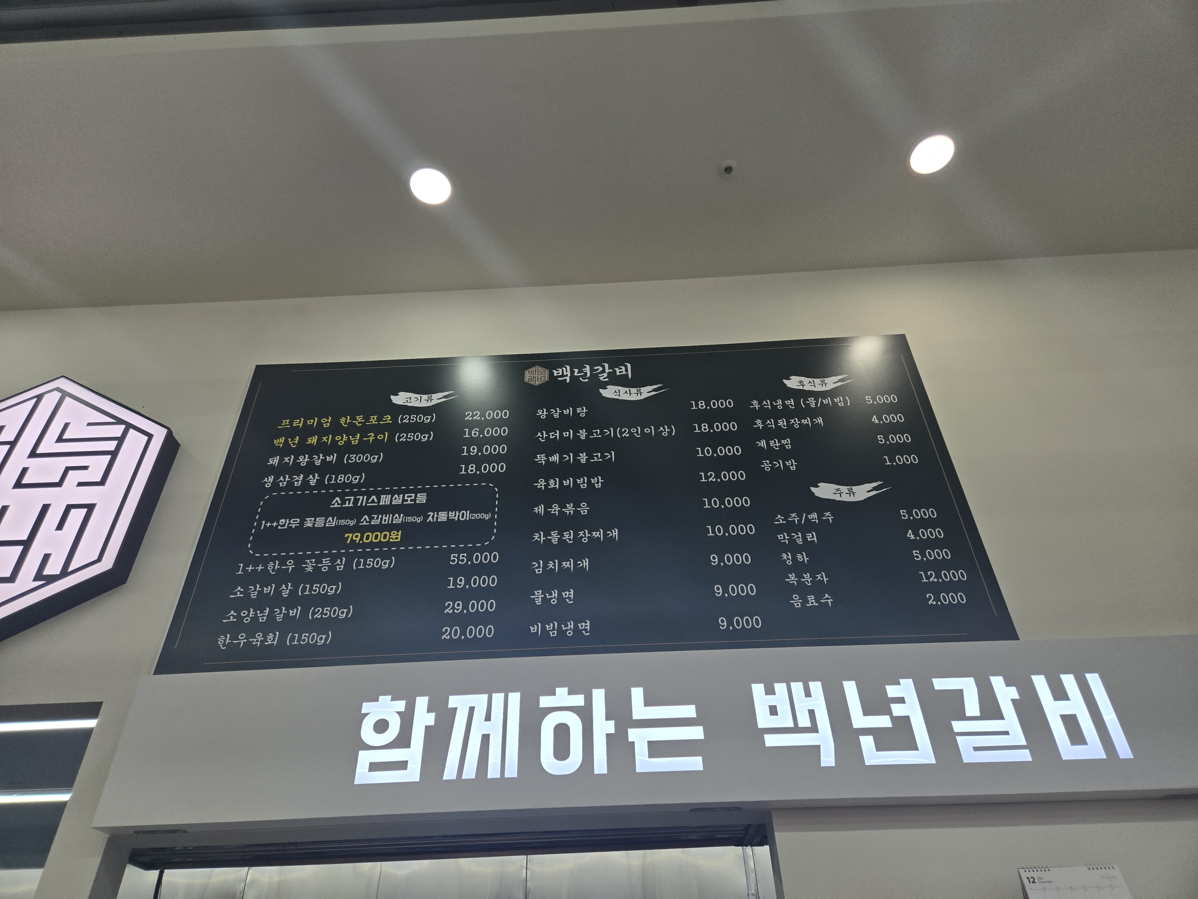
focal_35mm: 23
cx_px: 599
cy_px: 450
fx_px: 796
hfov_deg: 73.9
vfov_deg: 58.9
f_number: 1.8
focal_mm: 5.4
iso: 80
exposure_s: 1/554
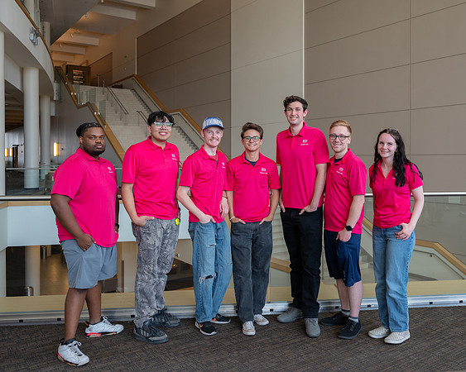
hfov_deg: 53.6
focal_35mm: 33
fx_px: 460
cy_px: 164
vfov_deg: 44.0
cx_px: 262
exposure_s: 1/200
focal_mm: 26.5
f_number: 4
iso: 320
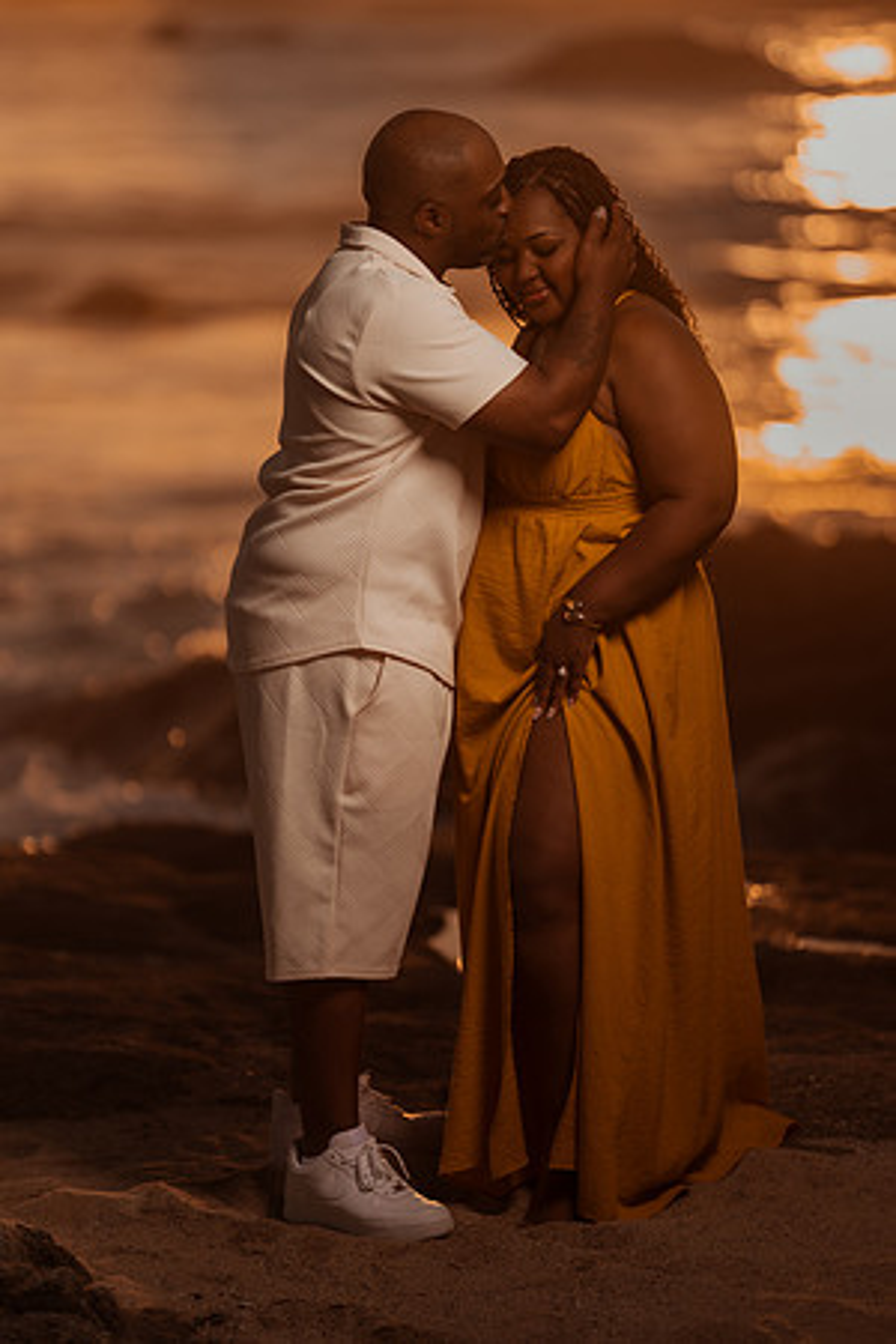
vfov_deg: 15.2
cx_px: 448
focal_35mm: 135
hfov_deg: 10.2
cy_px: 672
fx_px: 5040
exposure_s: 1/8000
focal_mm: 135
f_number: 1.8
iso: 100
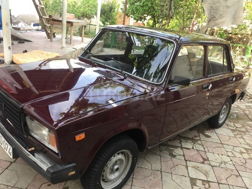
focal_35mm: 29
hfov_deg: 61.7
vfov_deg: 48.2
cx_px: 126
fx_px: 211
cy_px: 94
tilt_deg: -22.4
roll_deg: -7.8
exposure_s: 1/100
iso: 40
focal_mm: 4.15
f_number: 2.2
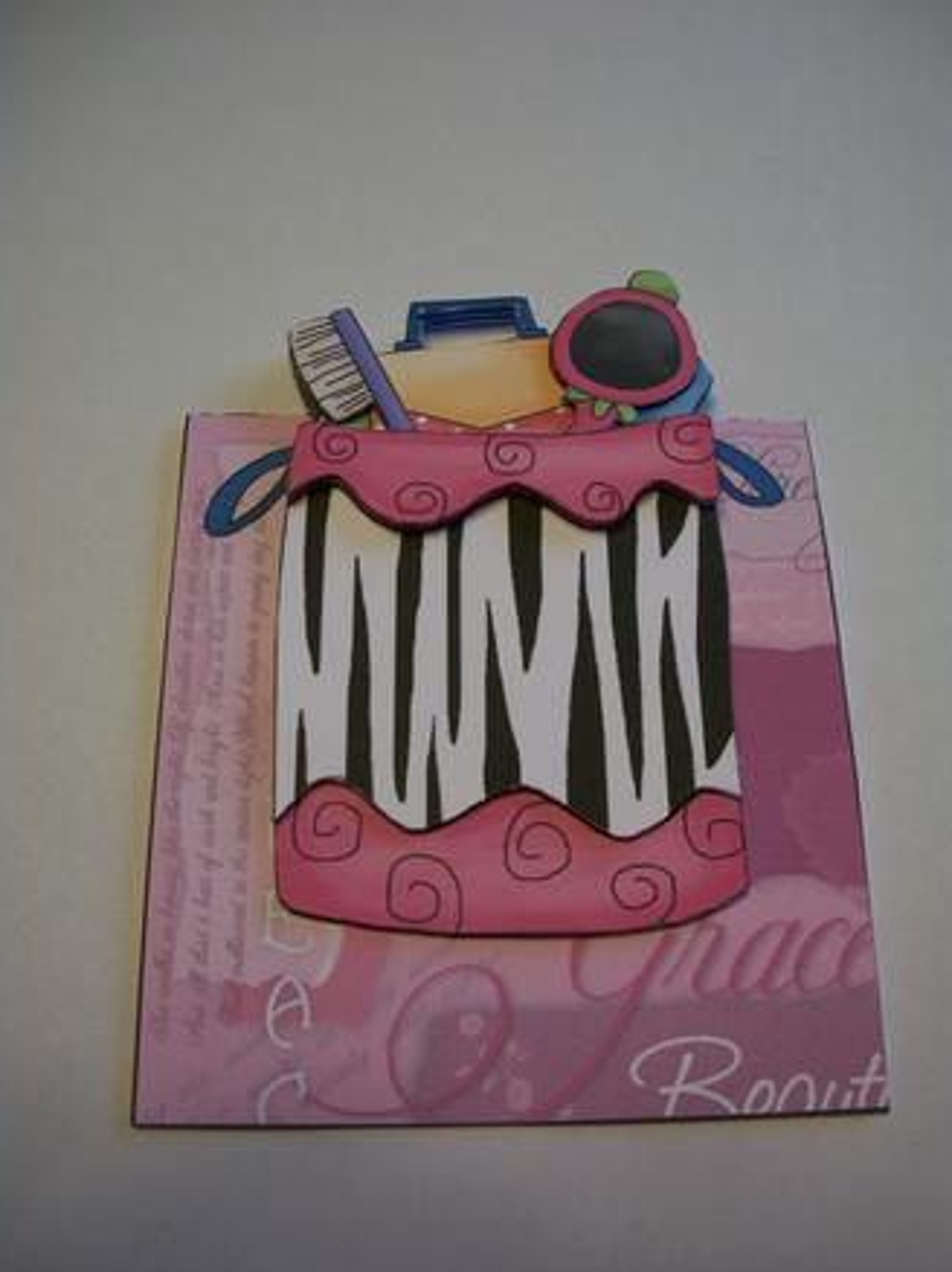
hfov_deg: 39.6
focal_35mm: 36
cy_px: 642
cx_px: 482
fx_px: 1321
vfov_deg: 51.4
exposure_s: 1/80
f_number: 3.1
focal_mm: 6.3
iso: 80
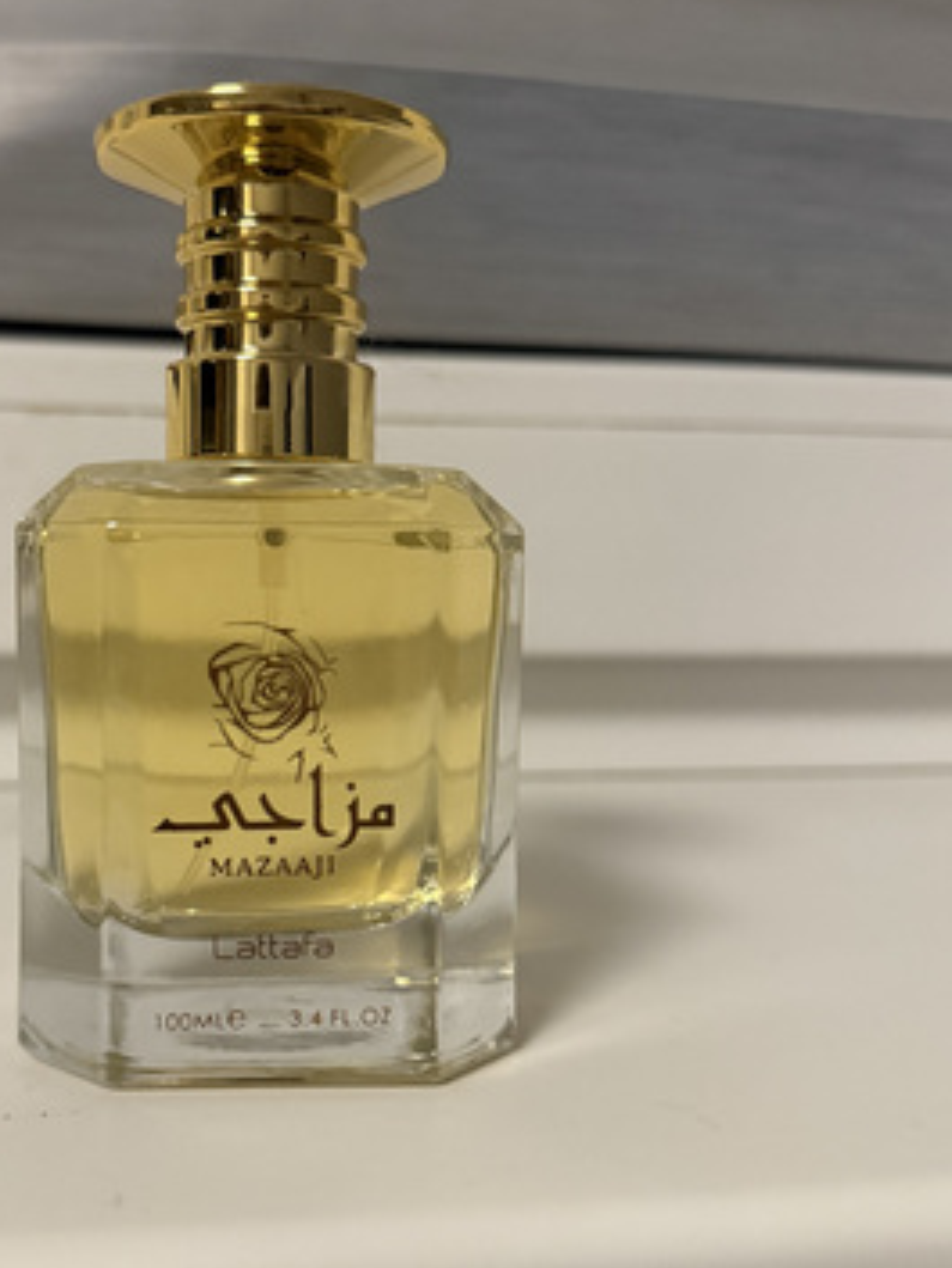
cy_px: 672
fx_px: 1246
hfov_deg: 41.2
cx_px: 307
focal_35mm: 34
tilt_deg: -5.5
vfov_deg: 53.9
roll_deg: -0.2
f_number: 1.78
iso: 800
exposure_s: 1/48
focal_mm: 6.76
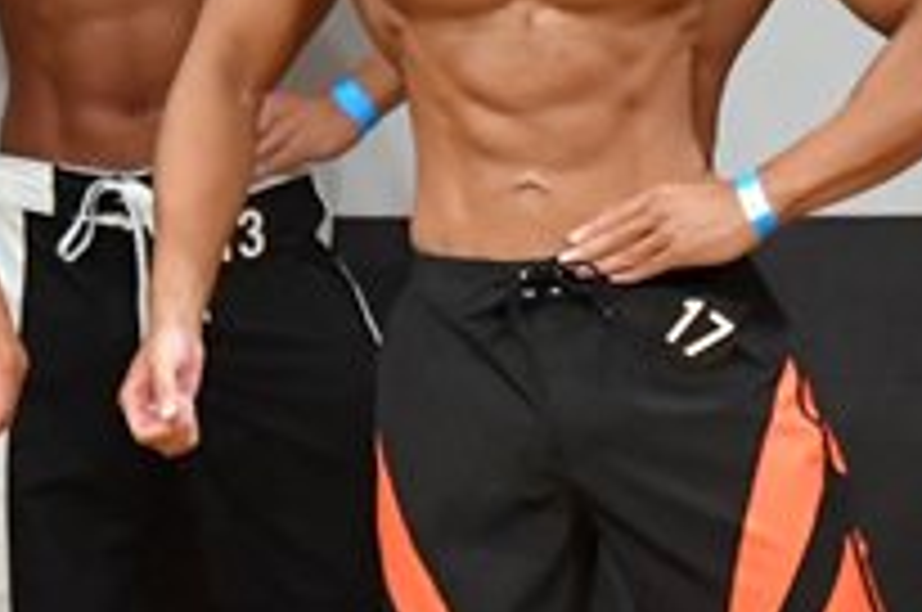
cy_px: 270
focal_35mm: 1022
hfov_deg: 2.0
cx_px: 146
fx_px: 26133
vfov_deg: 1.3
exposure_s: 1/400
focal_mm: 180
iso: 8000
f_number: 5.6
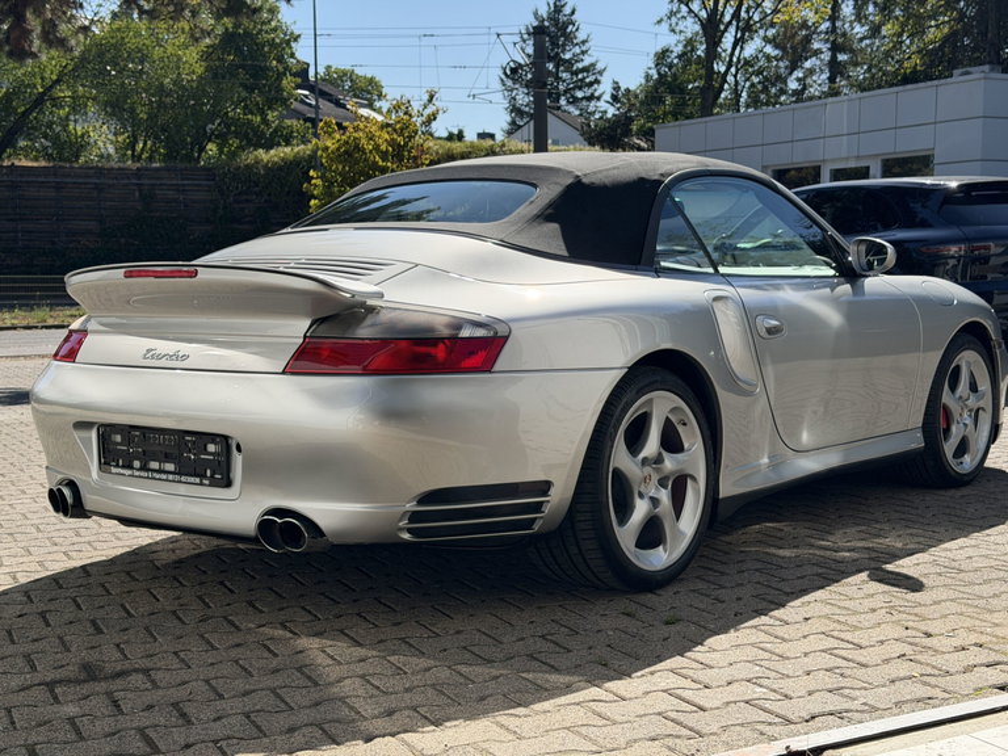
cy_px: 378
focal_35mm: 48
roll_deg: +0.5
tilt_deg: -5.8
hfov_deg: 39.7
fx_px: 1398
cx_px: 504
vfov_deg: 30.3
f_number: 1.78
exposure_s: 1/5587
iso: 100
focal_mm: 6.76
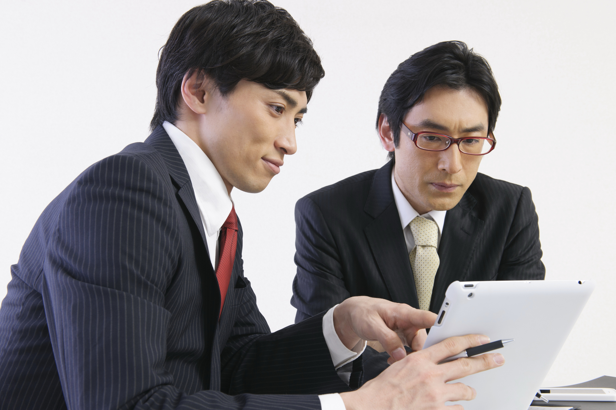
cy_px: 205
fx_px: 821
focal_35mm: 48
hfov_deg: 41.1
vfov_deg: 28.1
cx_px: 308
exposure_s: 1/100
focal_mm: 48
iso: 200
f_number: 9
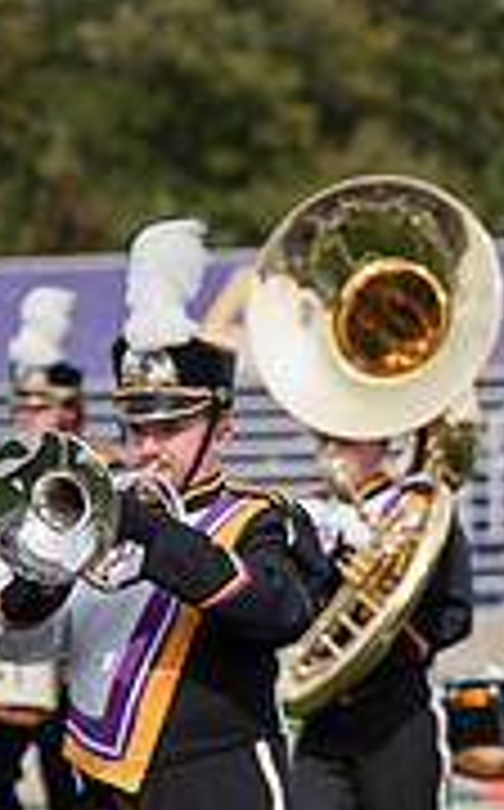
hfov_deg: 2.9
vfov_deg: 4.7
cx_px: 1022
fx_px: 9789
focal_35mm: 444
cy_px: 758
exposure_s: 1/1250
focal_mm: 135
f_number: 4.5
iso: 160
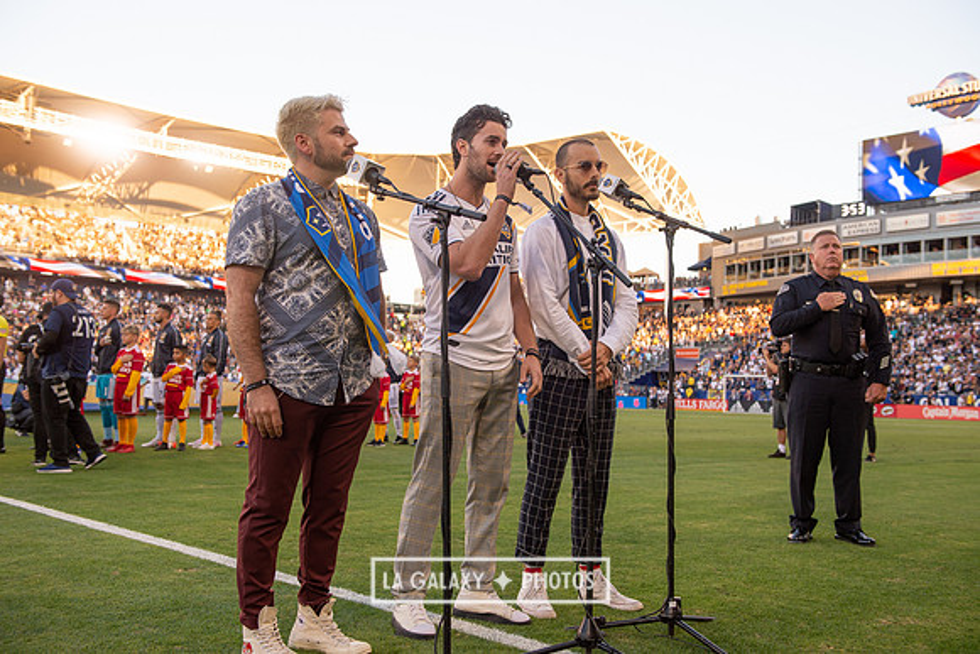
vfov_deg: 36.9
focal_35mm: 36
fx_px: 980
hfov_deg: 53.1
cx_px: 490
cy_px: 327
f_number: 4.5
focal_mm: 36
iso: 160
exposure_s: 1/500
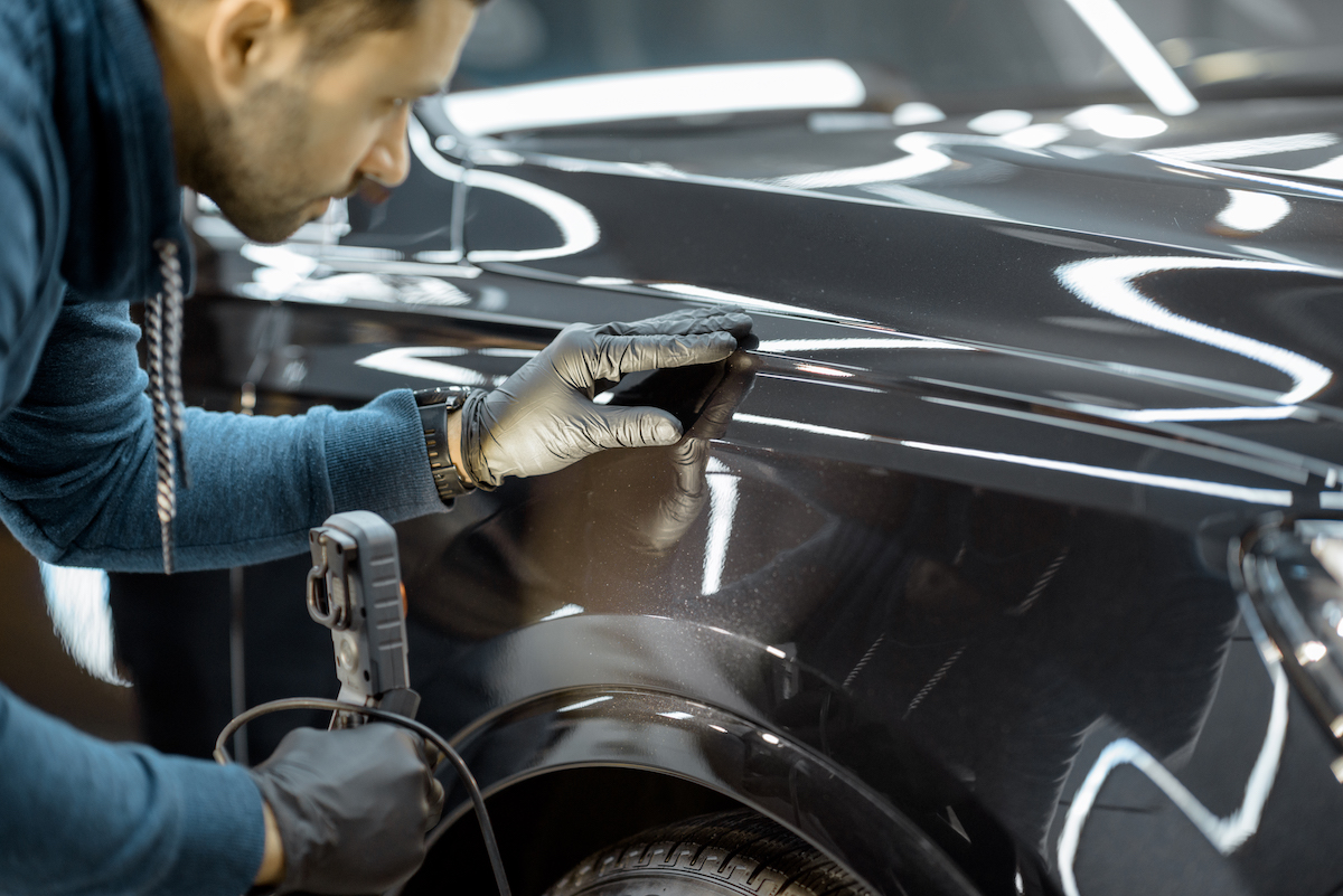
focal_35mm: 85
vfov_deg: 16.1
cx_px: 672
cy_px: 448
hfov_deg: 23.9
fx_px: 3172
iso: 500
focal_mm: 85
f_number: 2
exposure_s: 1/200
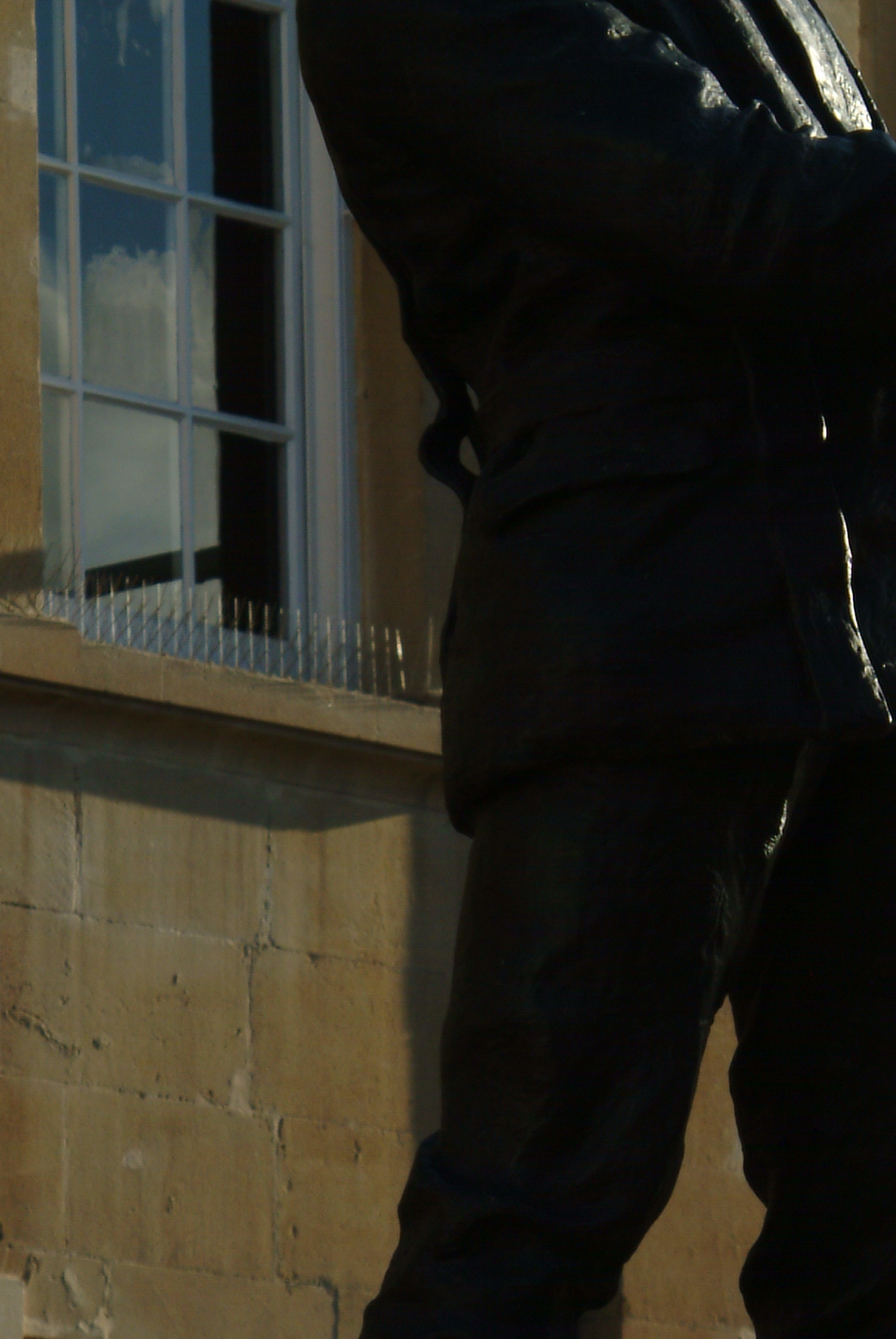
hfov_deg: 5.1
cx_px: 772
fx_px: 10098
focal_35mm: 271
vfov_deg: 7.6
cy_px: 707
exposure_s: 1/250
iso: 160
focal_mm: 77
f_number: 8
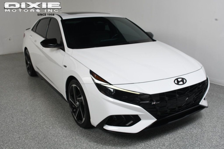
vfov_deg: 36.8
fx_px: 224
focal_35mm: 36
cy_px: 74
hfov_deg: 53.1
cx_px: 112
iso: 100
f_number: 13
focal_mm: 24
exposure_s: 1/160
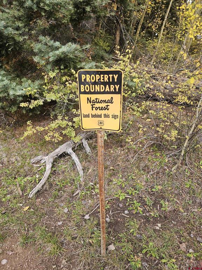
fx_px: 179
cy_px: 135
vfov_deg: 73.9
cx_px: 101
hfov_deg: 58.9
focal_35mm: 23
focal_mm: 5.4
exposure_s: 1/279
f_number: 1.8
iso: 25
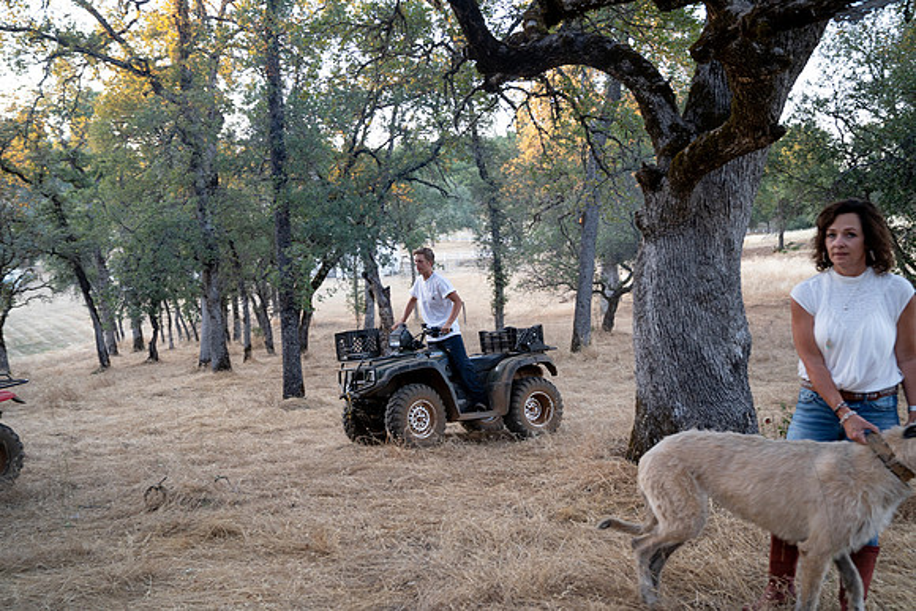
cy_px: 306
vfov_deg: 42.3
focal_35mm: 31
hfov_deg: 60.3
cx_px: 458
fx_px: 789
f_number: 4.5
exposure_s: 1/100
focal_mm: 31
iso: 640
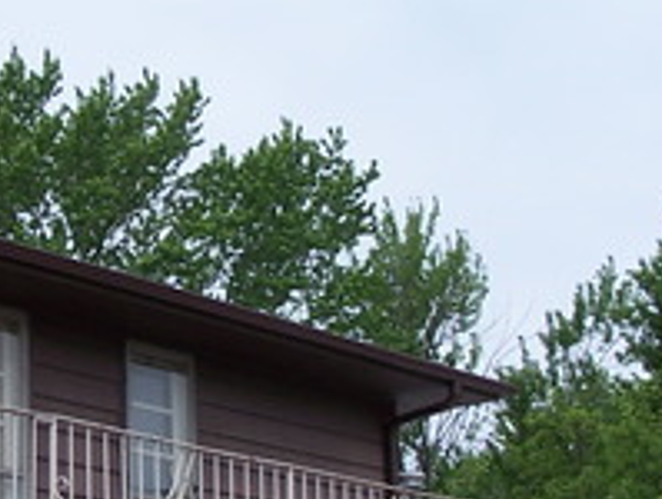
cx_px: 150
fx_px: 2337
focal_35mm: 122
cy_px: 289
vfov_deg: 12.2
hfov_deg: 16.0
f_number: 4
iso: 80
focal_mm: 6.3
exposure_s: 1/640
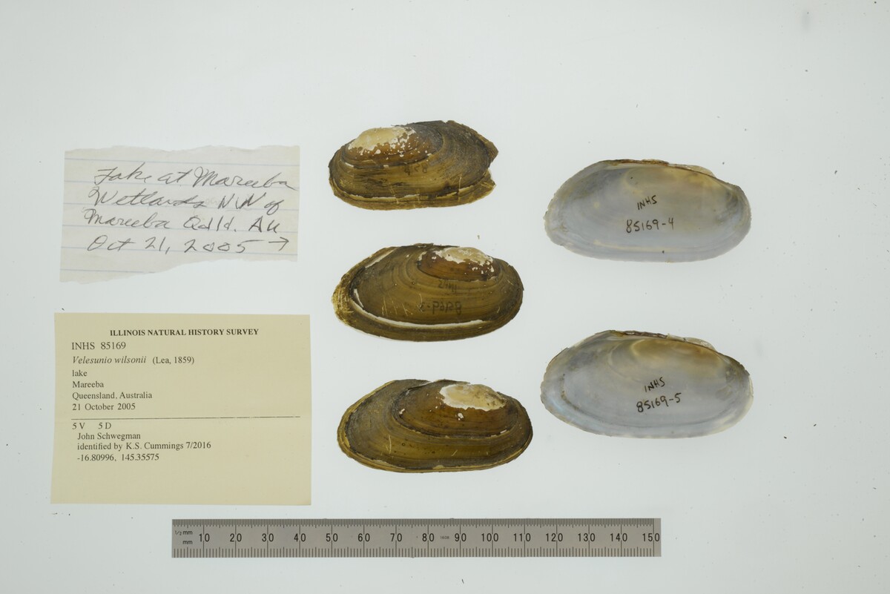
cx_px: 445
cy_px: 297
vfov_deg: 22.6
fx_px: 1484
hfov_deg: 33.4
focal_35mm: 60
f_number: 32
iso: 100
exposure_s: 1/10
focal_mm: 60
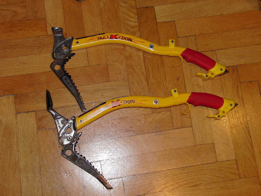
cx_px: 130
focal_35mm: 49
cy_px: 98
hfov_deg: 38.9
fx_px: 369
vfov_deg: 29.7
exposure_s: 1/15
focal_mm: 8.7
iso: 100
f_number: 3.3
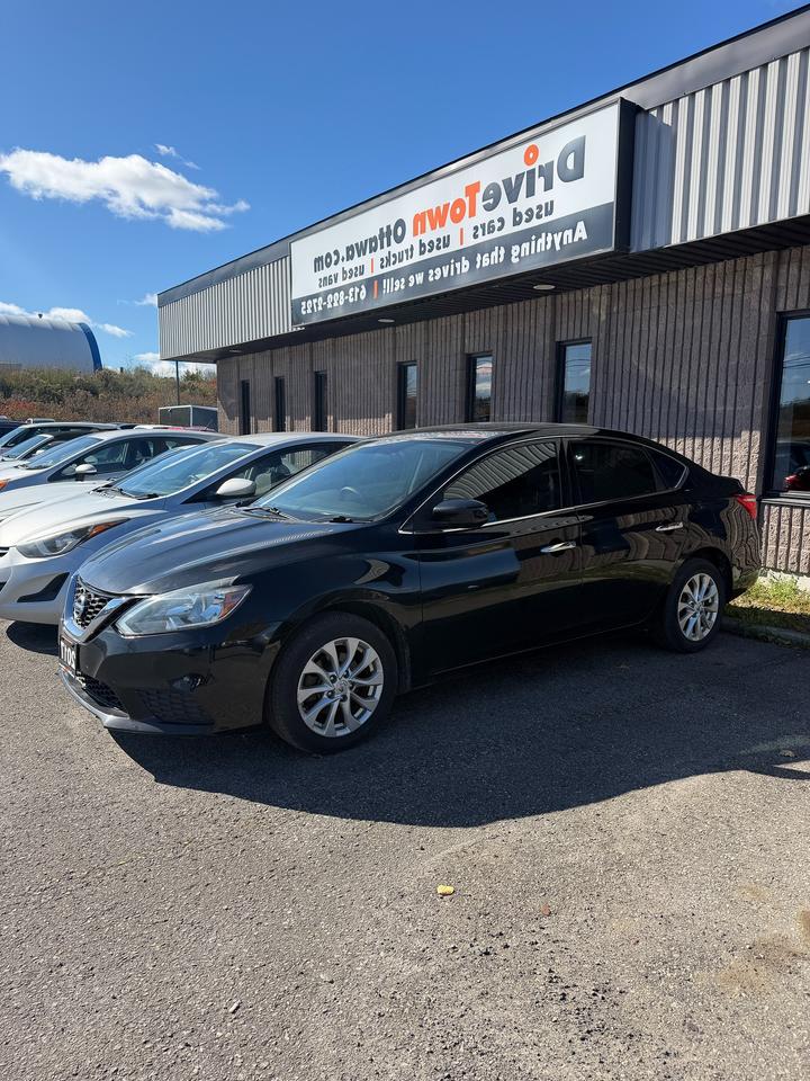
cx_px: 405
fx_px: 749
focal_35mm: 24
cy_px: 540
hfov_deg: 56.8
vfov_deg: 71.6
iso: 80
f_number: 1.78
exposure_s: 1/3145
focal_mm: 6.76
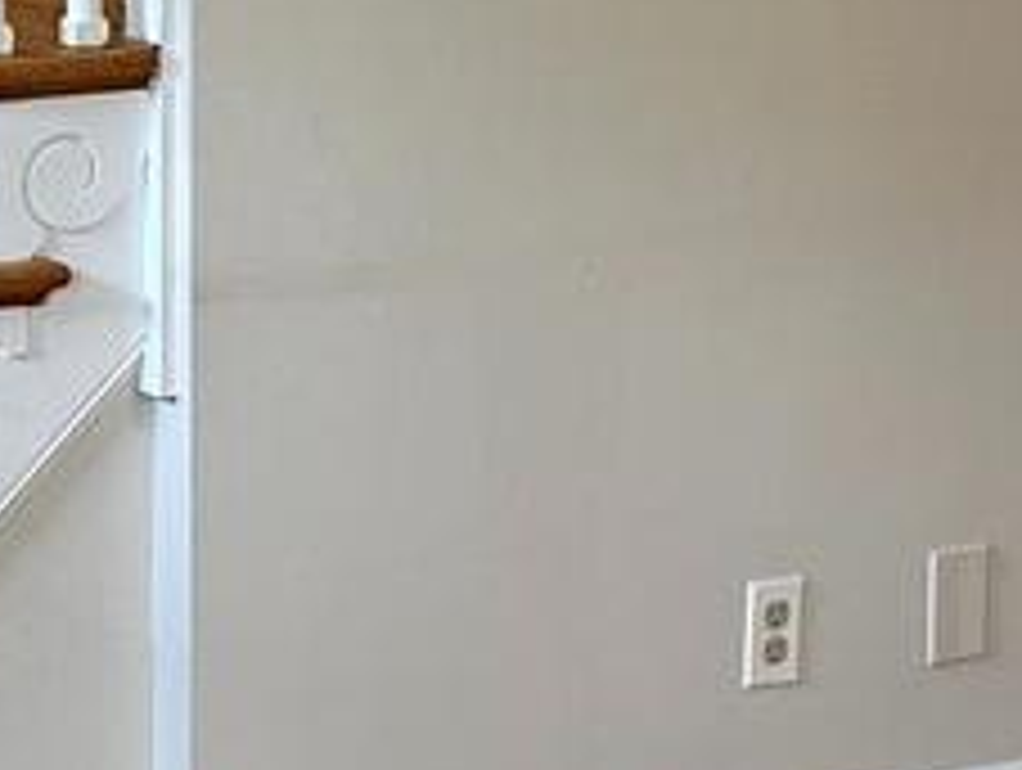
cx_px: 392
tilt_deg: -8.5
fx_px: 4495
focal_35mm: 152
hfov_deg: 13.0
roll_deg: -1.1
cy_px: 167
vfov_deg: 9.8
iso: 125
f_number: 1.78
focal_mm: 6.86
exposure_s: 1/120
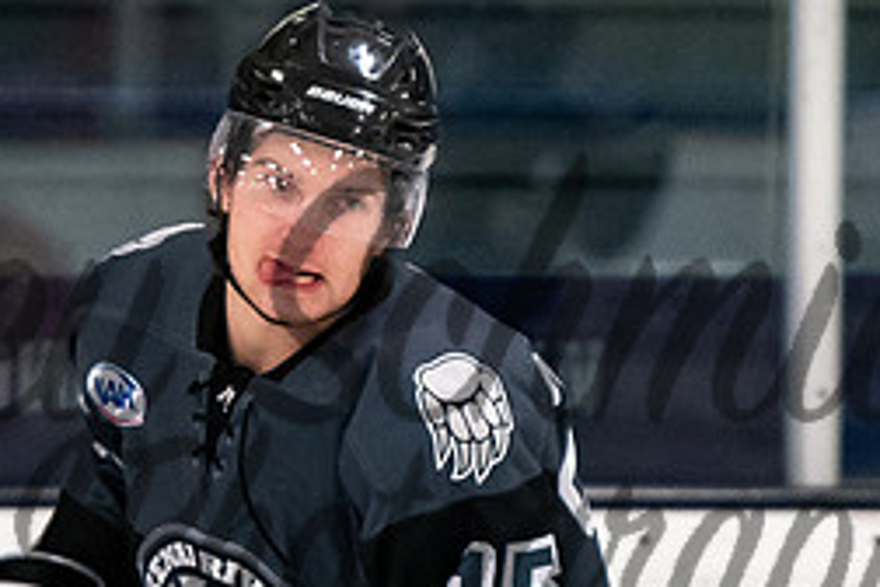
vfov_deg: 1.3
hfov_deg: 2.0
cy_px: 243
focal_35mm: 1042
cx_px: 351
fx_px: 25469
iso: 2000
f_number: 2.8
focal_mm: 200
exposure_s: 1/800
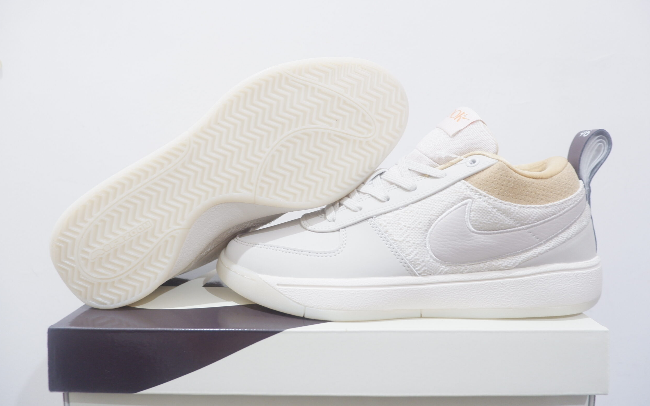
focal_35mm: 24
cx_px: 326
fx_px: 425
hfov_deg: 74.8
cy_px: 195
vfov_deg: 51.1
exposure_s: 1/25
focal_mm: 15
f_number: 3.5
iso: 800
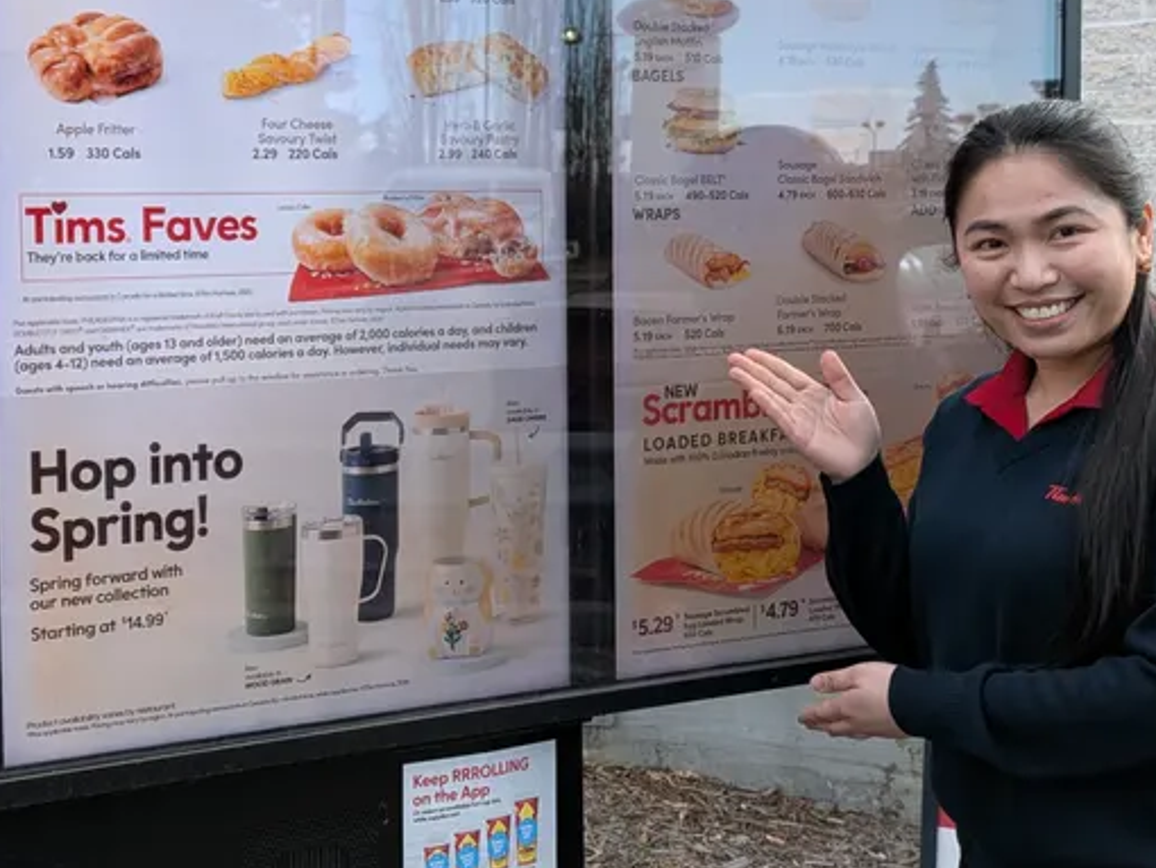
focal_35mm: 49
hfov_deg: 38.0
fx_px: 1637
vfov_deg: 29.6
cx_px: 306
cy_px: 325
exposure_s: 1/374
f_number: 1.89
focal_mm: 5.43
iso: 51
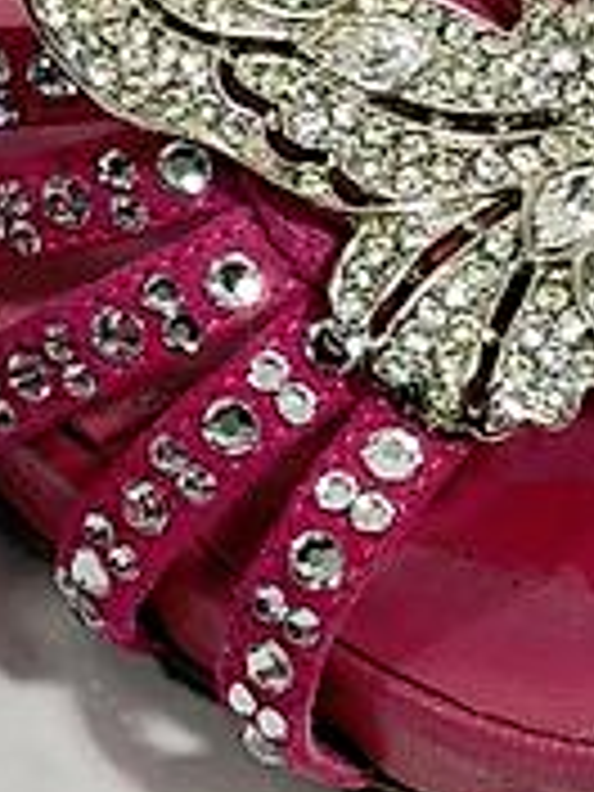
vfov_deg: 6.0
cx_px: -594
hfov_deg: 4.5
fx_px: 7505
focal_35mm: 328
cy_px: -112
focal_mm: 6.76
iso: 100
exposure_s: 1/58
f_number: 1.78
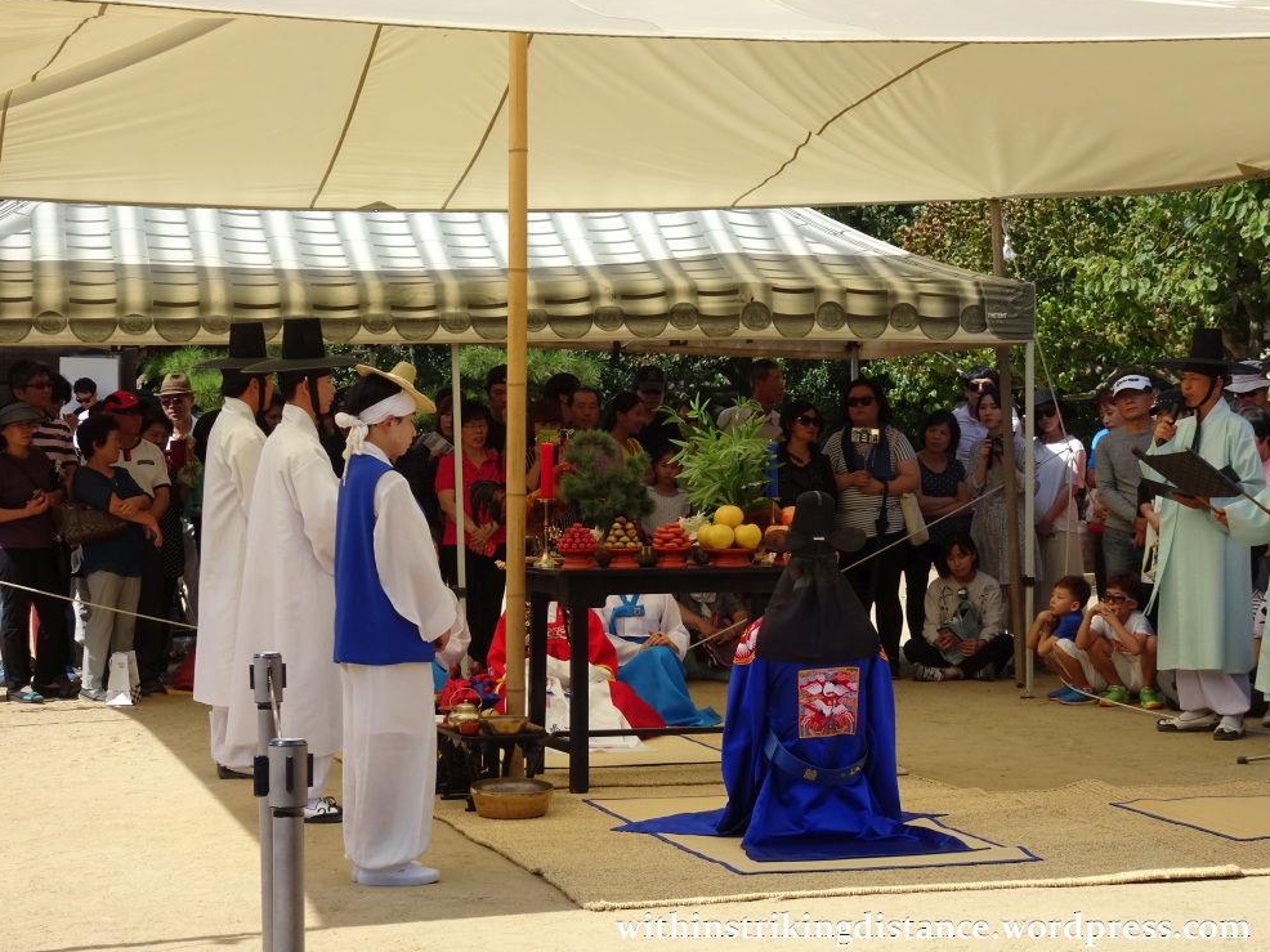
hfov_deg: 27.4
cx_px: 632
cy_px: 477
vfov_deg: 20.7
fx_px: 2604
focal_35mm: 71
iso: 80
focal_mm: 12.01
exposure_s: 1/400
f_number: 5
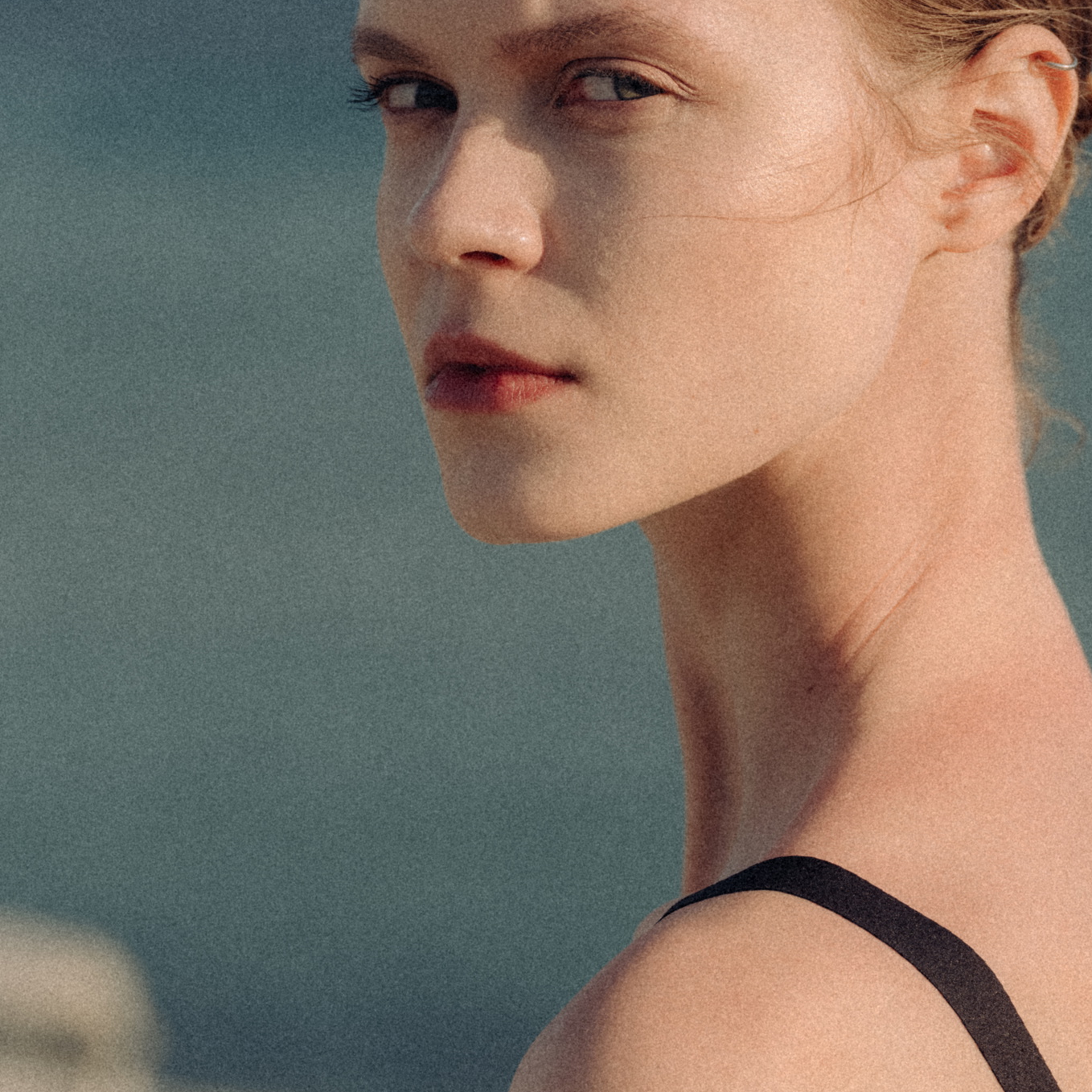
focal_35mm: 210
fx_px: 7495
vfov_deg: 8.3
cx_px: 679
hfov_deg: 8.3
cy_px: 707
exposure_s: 1/2500
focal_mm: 100
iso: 500
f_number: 5
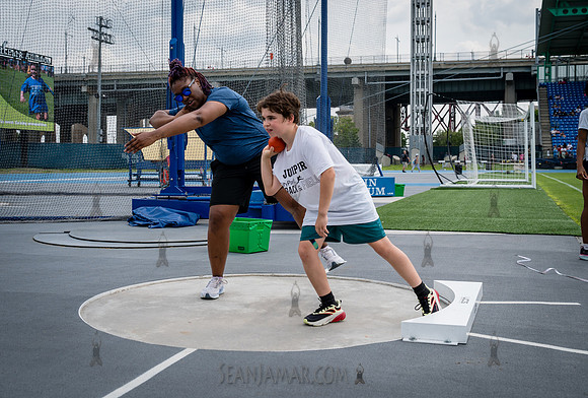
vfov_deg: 32.7
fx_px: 677
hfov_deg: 47.0
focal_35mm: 41
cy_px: 175
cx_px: 287
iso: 100
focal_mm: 35
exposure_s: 1/640
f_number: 5
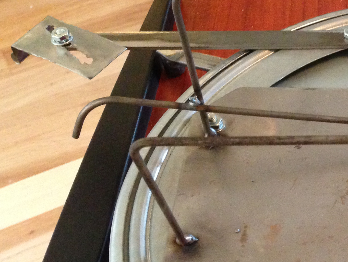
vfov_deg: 18.3
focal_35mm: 79
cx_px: 410
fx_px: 794
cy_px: 251
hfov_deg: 22.8
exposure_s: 1/20
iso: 400
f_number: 2.4
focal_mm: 4.12
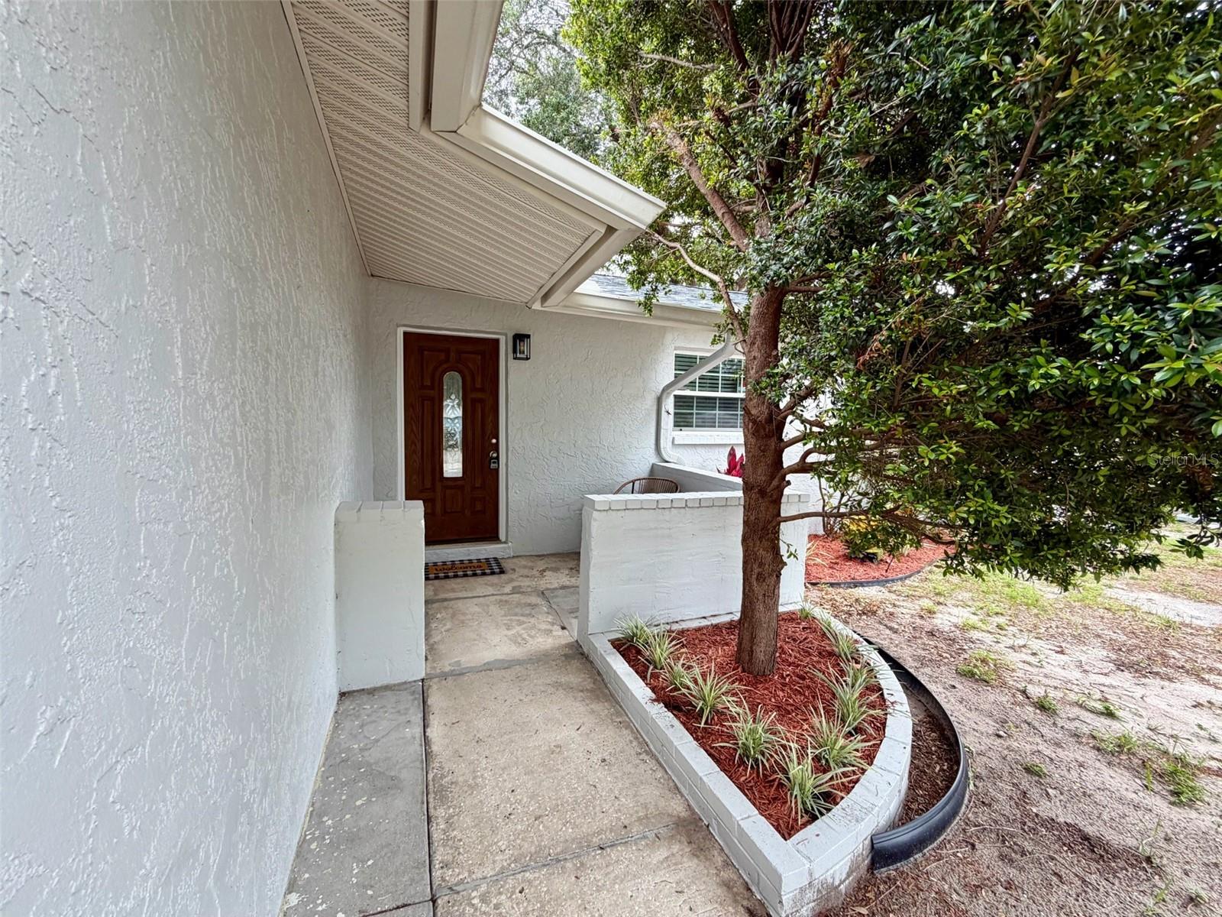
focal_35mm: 14
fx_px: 494
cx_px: 611
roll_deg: -0.6
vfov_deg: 85.7
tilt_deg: -3.8
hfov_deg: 102.1
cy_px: 458
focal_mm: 2.22
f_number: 2.2
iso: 80
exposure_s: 1/121
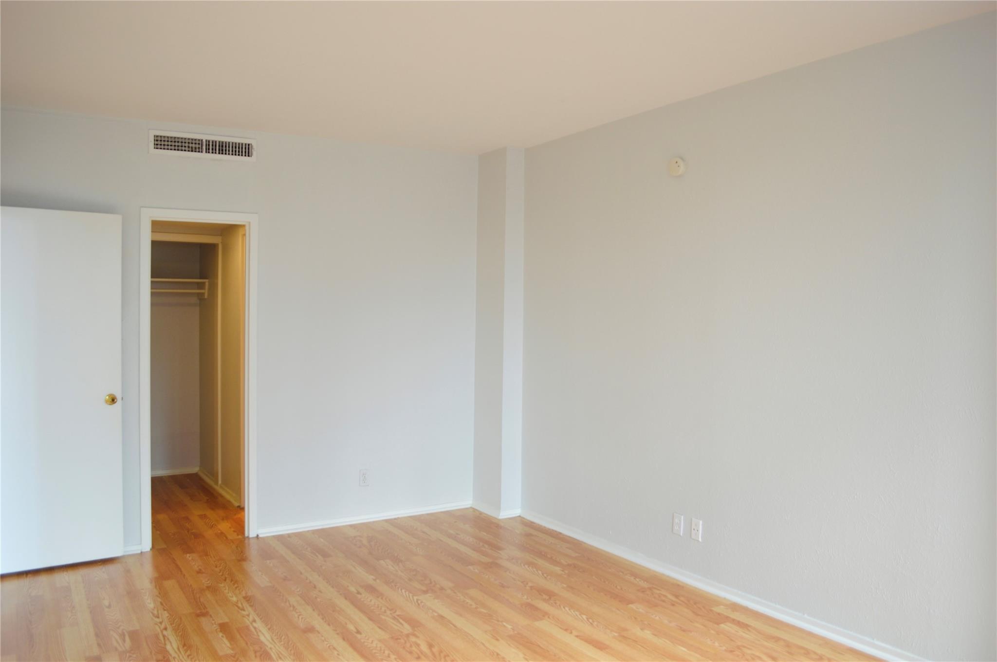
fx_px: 747
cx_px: 498
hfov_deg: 67.4
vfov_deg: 47.8
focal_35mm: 27
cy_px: 331
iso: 100
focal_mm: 18
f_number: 4
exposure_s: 1/25
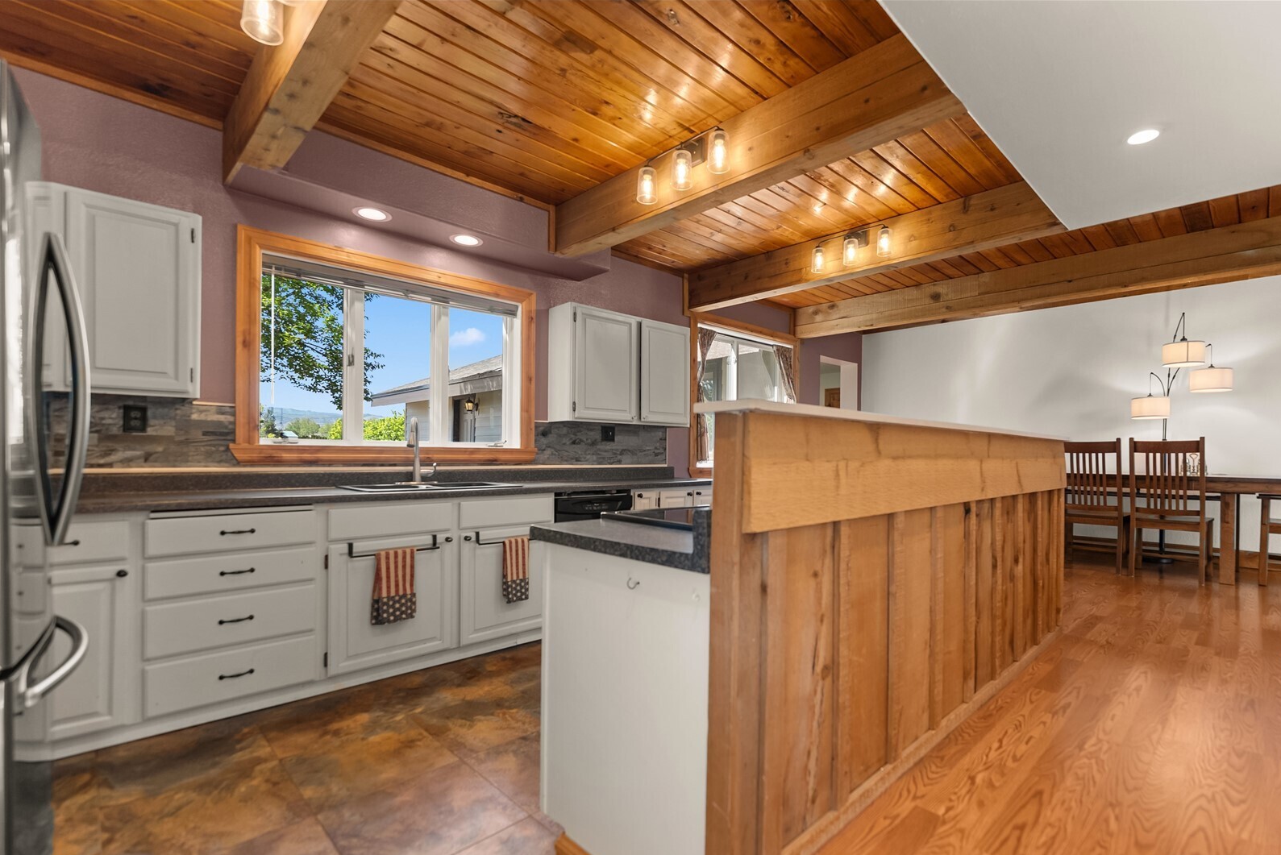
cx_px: 670
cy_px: 455
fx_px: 577
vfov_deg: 73.0
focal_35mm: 16
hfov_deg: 95.9
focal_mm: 15.2
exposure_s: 1/15
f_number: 2.8
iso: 400
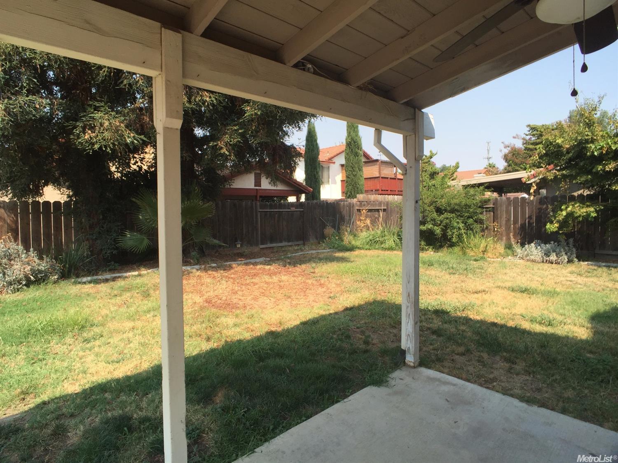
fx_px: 518
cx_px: 309
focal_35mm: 29
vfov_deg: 48.2
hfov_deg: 61.7
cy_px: 232
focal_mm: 4.15
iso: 32
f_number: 2.2
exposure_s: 1/989
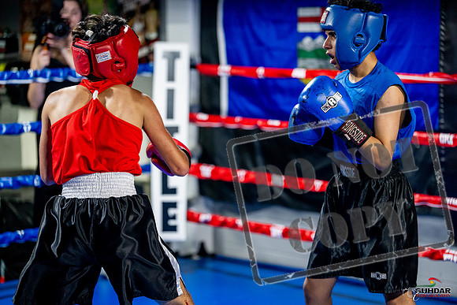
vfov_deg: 14.0
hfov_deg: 20.8
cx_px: 228
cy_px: 152
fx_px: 1244
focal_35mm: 98
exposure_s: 1/800
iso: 4000
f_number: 2
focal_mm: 98
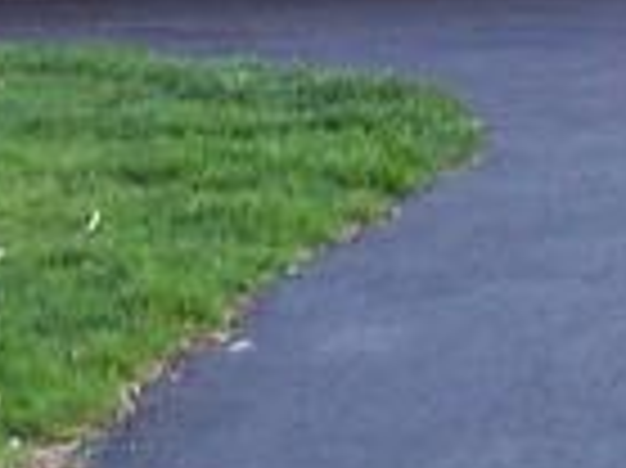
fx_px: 4355
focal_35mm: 241
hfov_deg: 8.2
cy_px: -614
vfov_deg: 5.9
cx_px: 277
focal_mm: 8
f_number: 3.4
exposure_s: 1/15
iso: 200
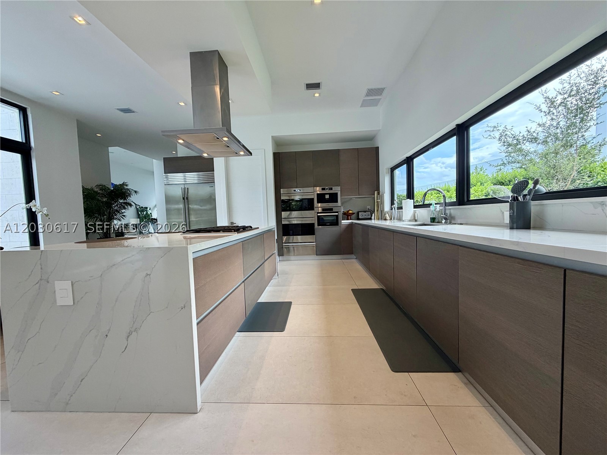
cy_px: 228
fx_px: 245
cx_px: 304
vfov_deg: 85.7
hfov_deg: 102.1
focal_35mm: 14
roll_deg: +3.0
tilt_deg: -2.7
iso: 125
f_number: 2.2
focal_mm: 2.22
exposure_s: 1/120
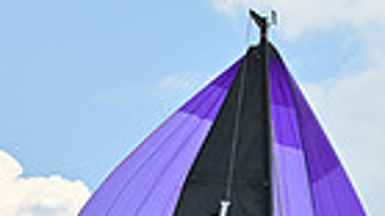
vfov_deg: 3.9
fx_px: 3112
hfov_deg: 7.1
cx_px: 359
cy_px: 654
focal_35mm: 305
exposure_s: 1/1250
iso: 320
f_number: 7.1
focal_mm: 70
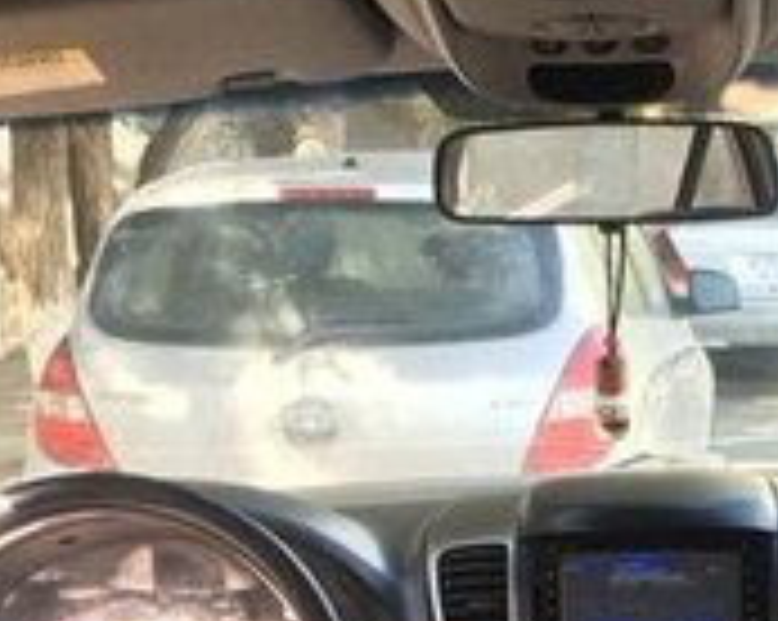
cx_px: 751
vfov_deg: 13.4
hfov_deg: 17.4
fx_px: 2484
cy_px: 938
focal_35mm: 108
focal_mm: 4.15
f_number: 2.2
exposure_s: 1/100
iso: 32
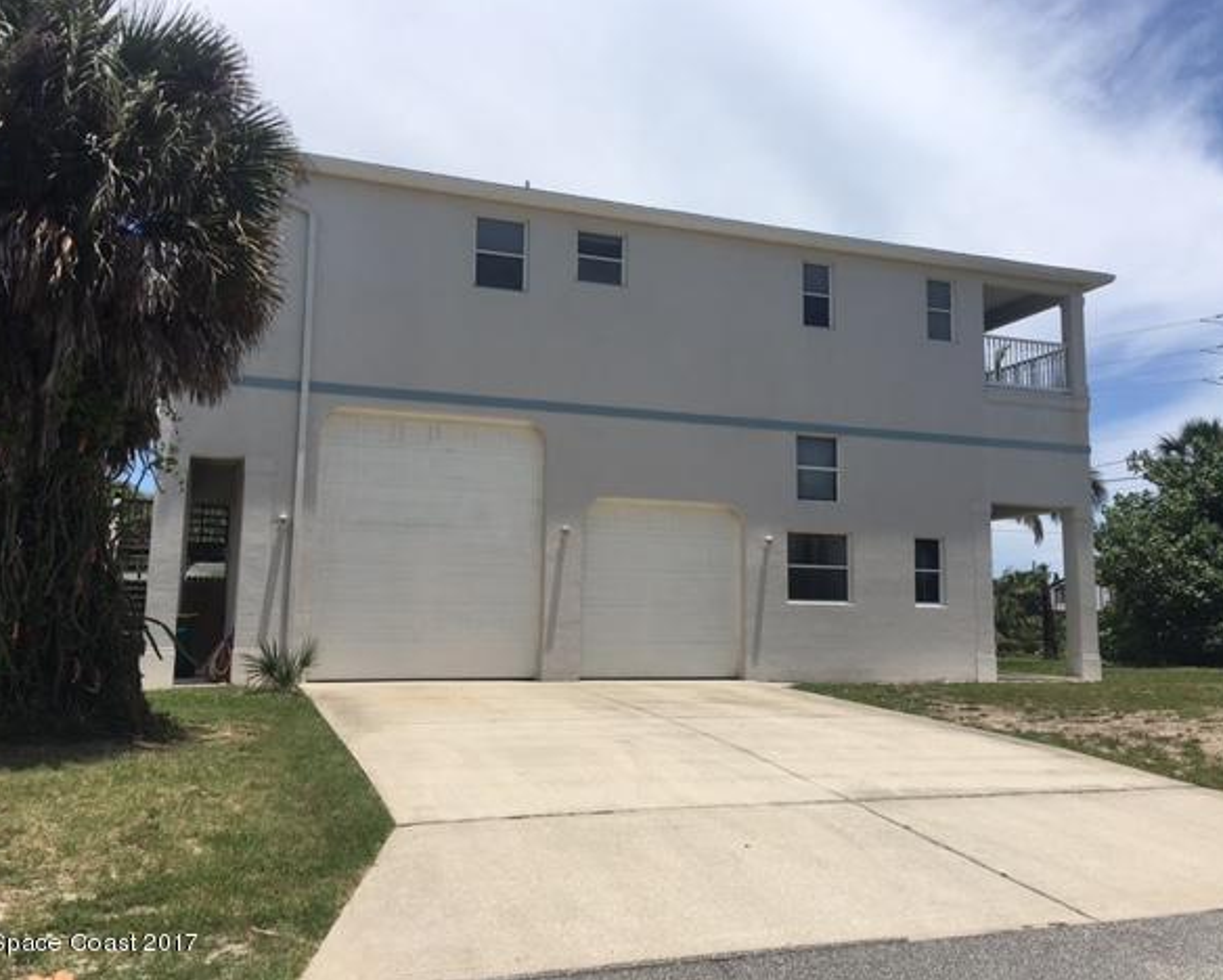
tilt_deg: +9.6
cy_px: 482
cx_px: 647
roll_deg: -2.1
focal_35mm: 31
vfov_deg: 47.2
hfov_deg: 57.1
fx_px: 1123
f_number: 2.2
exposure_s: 1/2747
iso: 25
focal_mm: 4.15
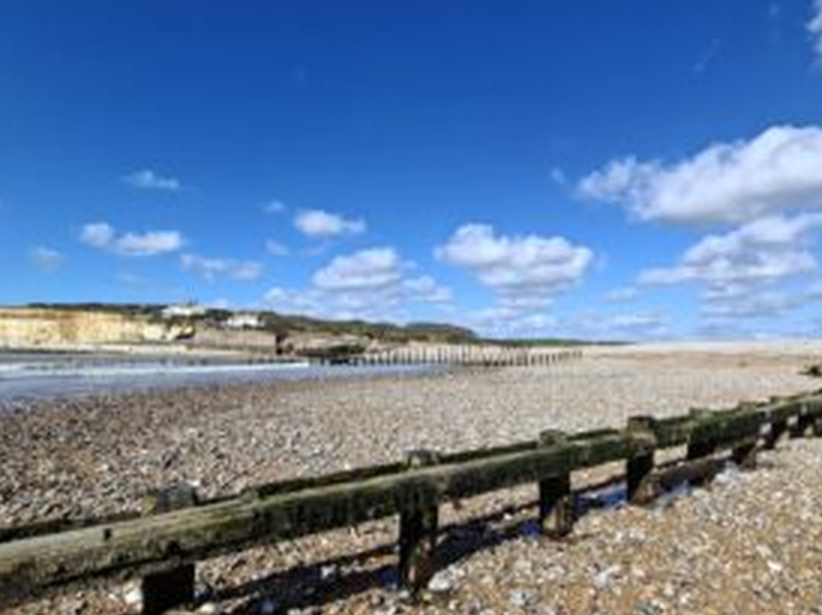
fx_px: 451
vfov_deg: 68.6
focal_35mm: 19
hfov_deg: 84.5
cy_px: 321
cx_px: 444
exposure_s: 1/1002
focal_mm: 1.74
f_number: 2.2
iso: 40
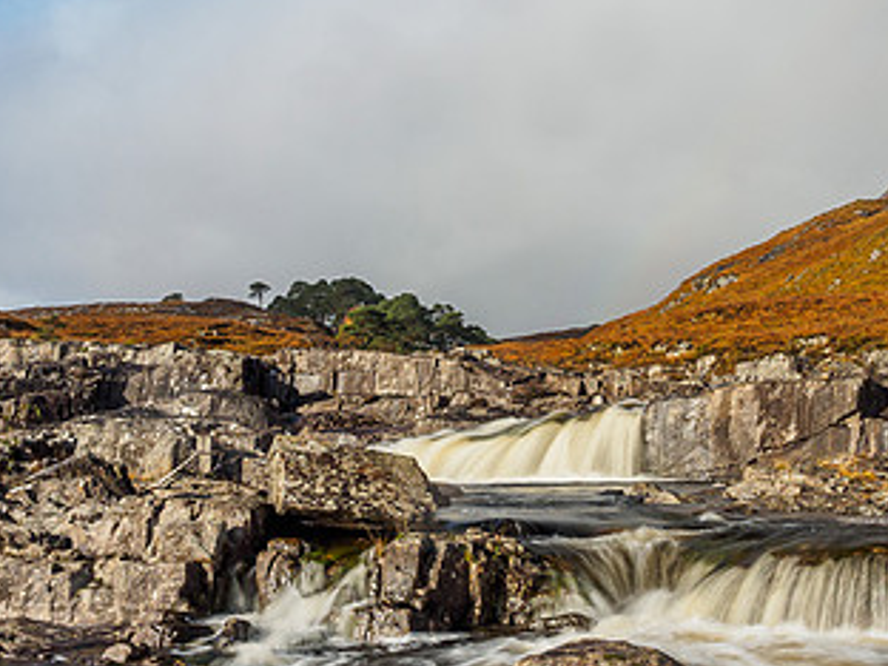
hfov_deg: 39.4
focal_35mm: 48
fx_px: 1231
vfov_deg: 30.2
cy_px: 287
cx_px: 556
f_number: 7.1
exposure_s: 1/2.5
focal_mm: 12
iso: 200
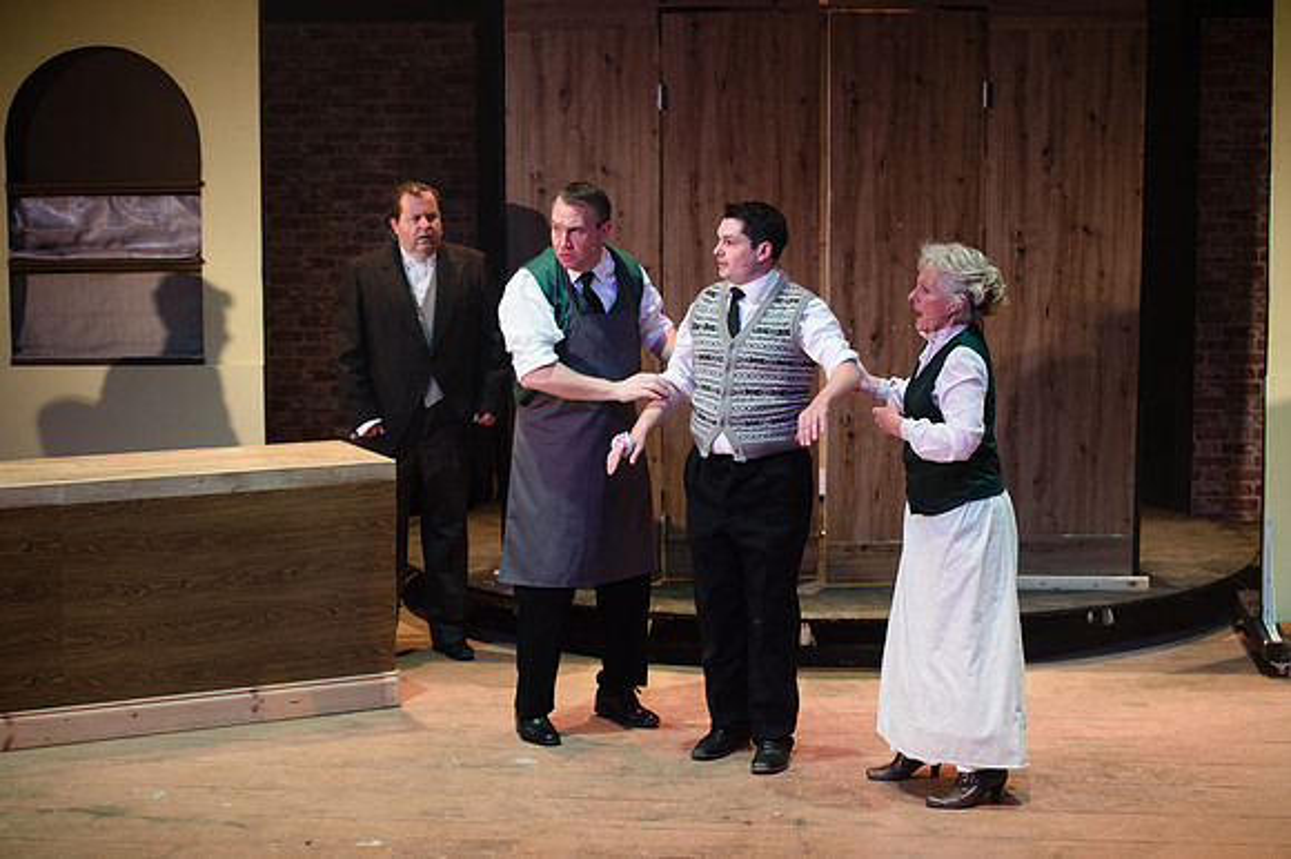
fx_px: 2580
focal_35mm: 72
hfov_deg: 28.1
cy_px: 430
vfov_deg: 18.9
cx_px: 646
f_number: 2.8
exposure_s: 1/100
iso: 800
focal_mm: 70
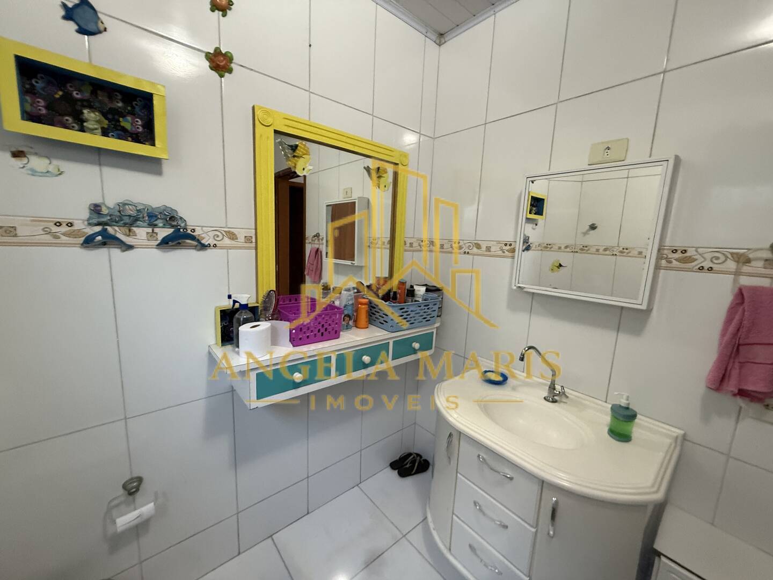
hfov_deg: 102.1
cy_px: 290
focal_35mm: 14
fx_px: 313
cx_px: 386
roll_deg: -2.0
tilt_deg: -10.5
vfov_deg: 85.7
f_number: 2.2
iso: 500
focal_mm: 2.22
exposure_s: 1/60
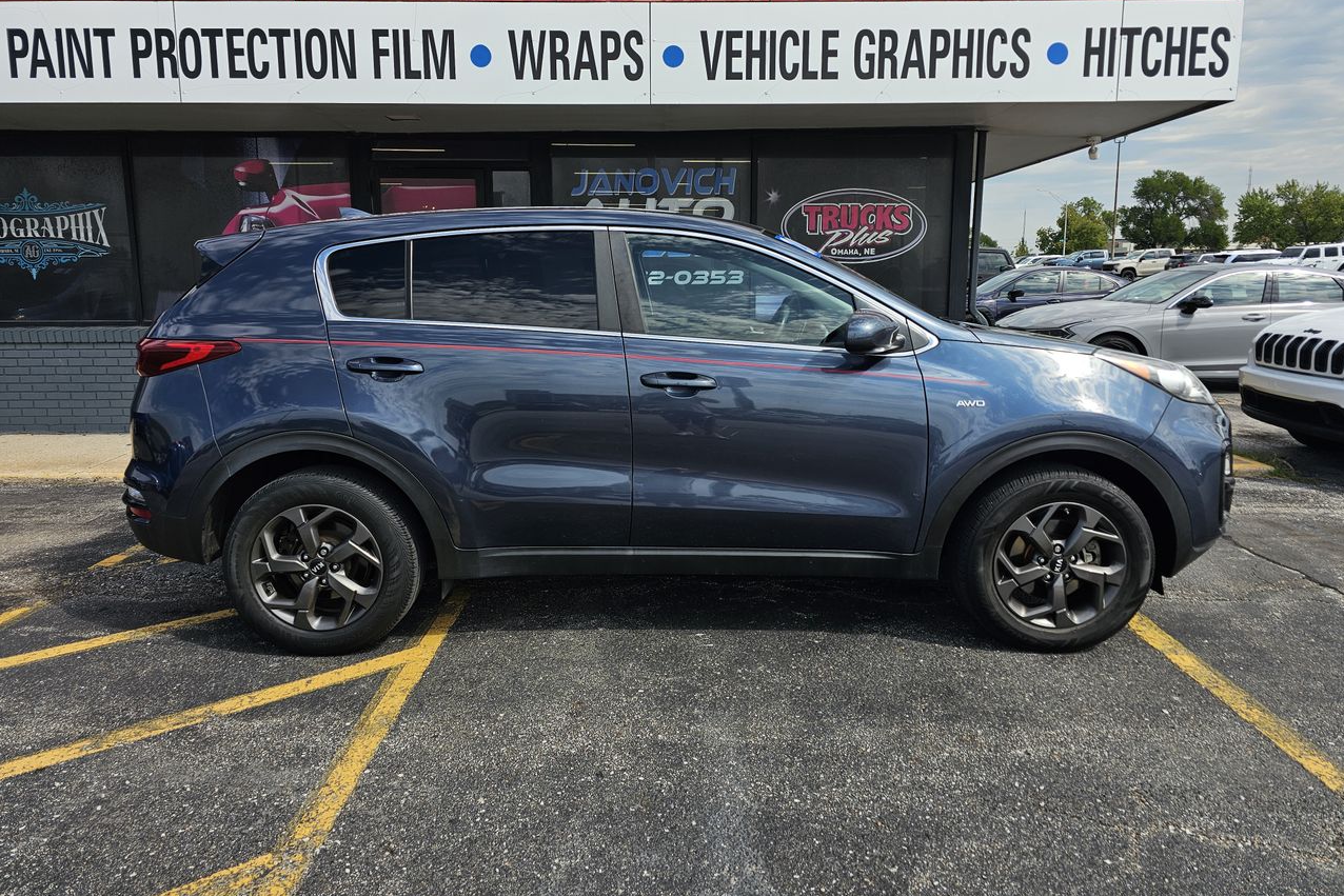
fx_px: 896
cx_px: 673
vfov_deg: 53.1
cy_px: 411
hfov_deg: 73.7
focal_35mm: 24
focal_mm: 6.3
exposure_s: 1/599
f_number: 1.7
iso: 10
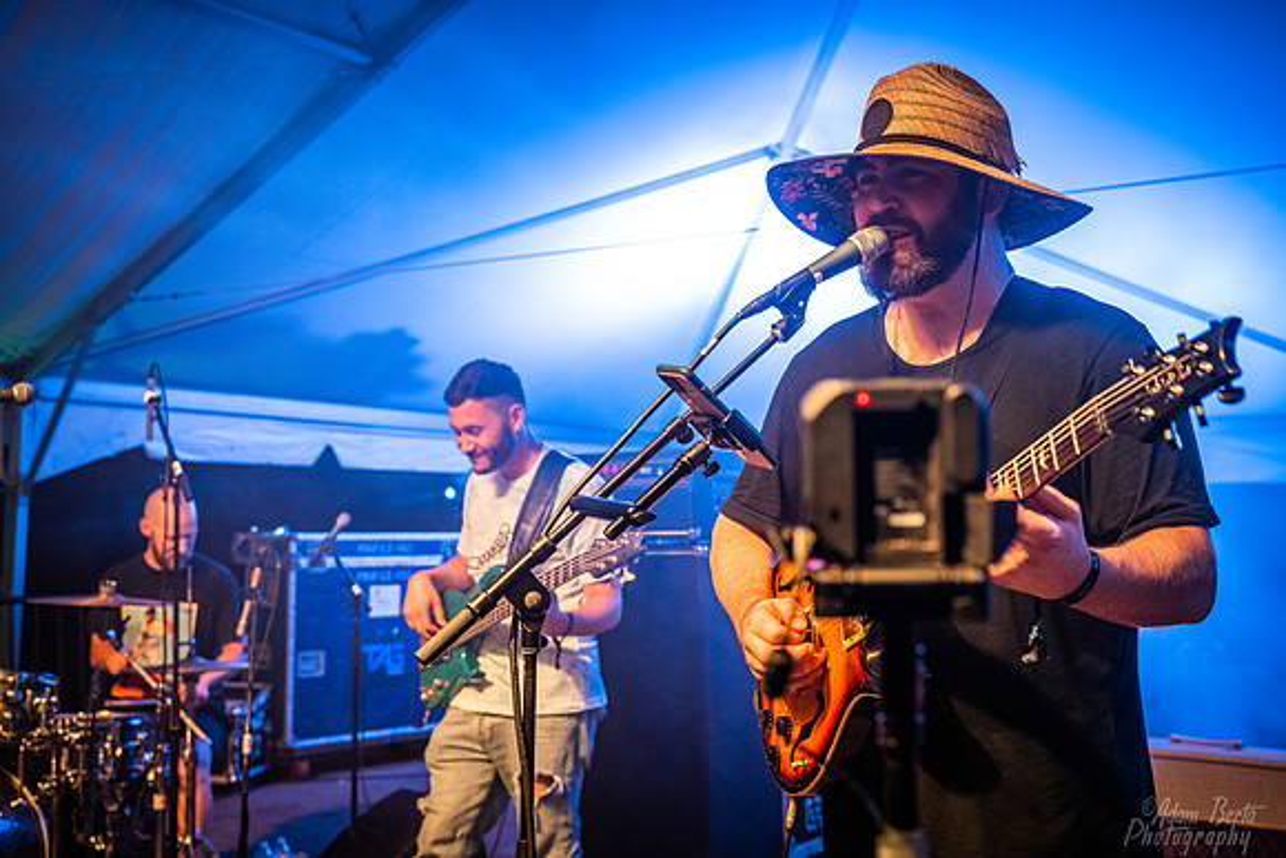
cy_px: 429
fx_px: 1536
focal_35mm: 43
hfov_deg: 45.4
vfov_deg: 31.2
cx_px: 643
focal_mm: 43
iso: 1600
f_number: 4.5
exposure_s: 1/50
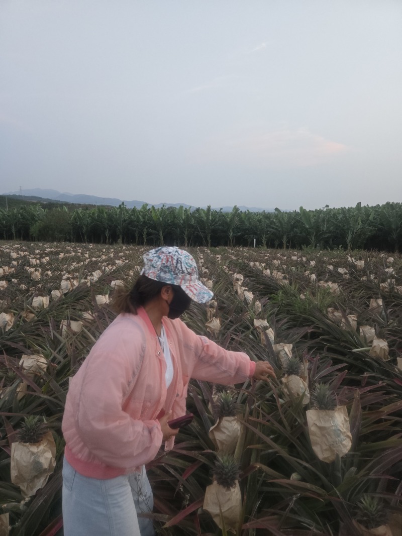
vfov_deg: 73.9
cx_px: 201
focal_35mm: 23
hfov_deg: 58.9
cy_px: 268
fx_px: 356
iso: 200
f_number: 1.8
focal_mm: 5.4
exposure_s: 1/100
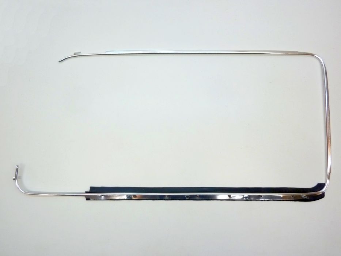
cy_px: 128
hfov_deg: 61.7
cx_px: 170
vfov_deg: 48.2
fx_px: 286
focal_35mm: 29
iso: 250
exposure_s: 1/30
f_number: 3.4
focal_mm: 4.7
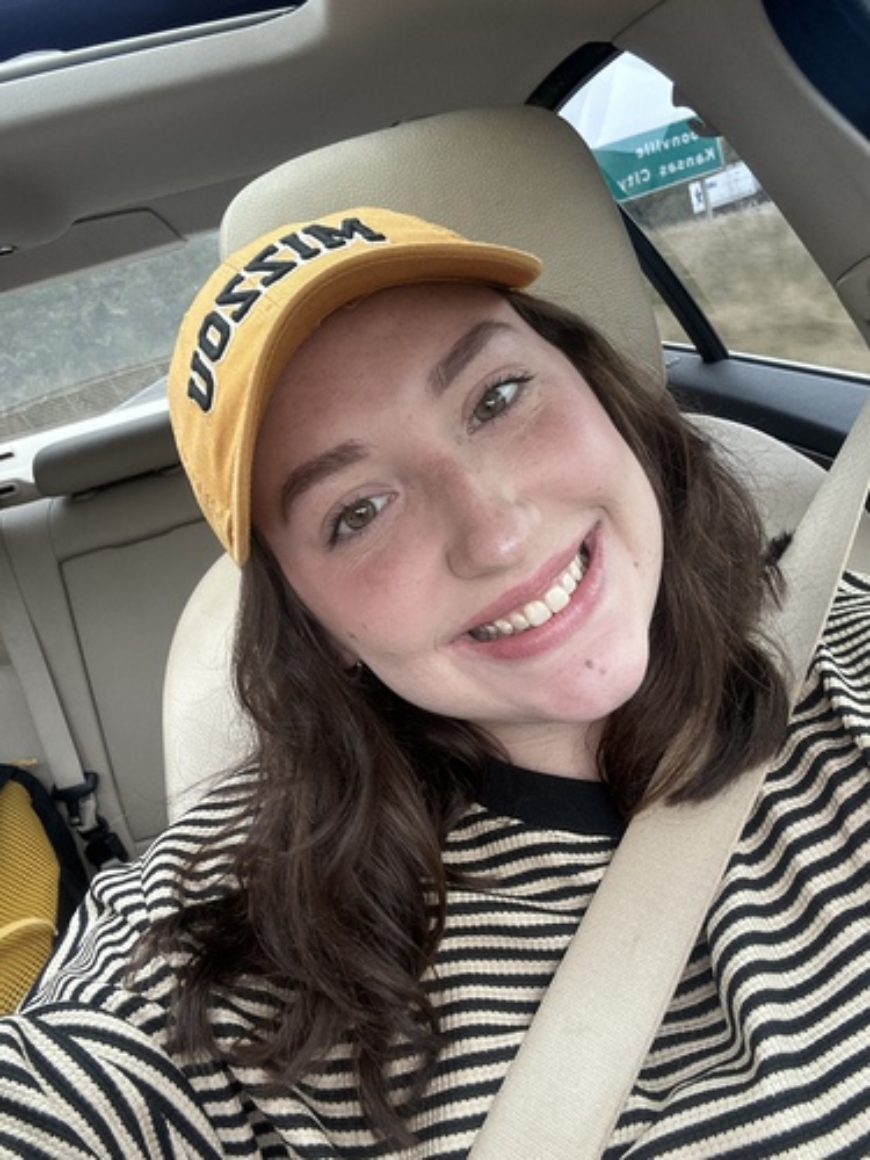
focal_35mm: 30
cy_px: 580
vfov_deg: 60.0
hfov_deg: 46.8
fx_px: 1005
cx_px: 435
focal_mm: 2.69
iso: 64
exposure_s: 1/121
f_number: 1.9
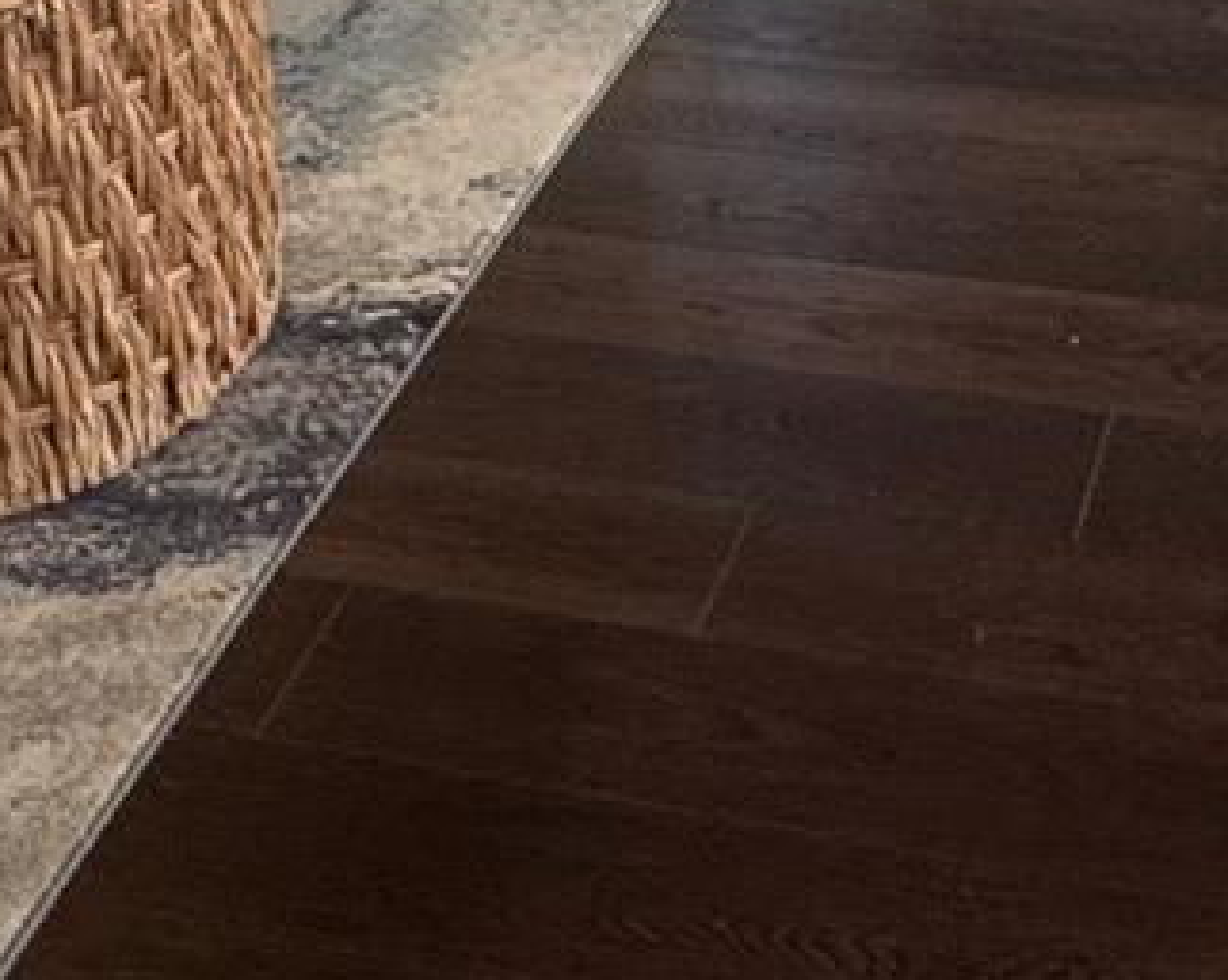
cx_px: 713
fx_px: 3159
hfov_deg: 22.0
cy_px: -1030
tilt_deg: -8.4
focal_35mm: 87
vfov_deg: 14.4
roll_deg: +1.7
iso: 125
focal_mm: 2.22
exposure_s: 1/120
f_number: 2.2
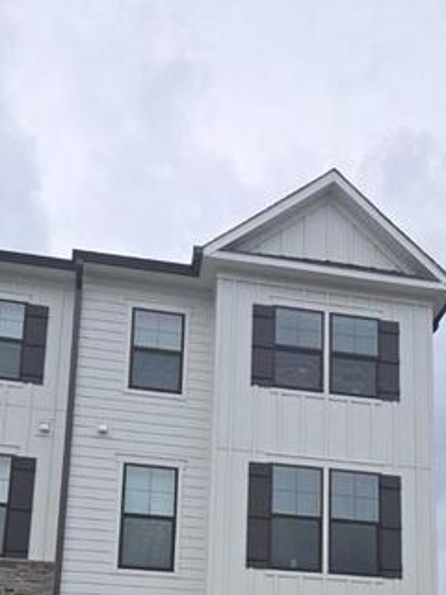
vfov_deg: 35.7
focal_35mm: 48
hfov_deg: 30.1
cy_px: 600
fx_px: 825
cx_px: 282
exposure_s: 1/827
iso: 25
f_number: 1.8
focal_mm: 5.4
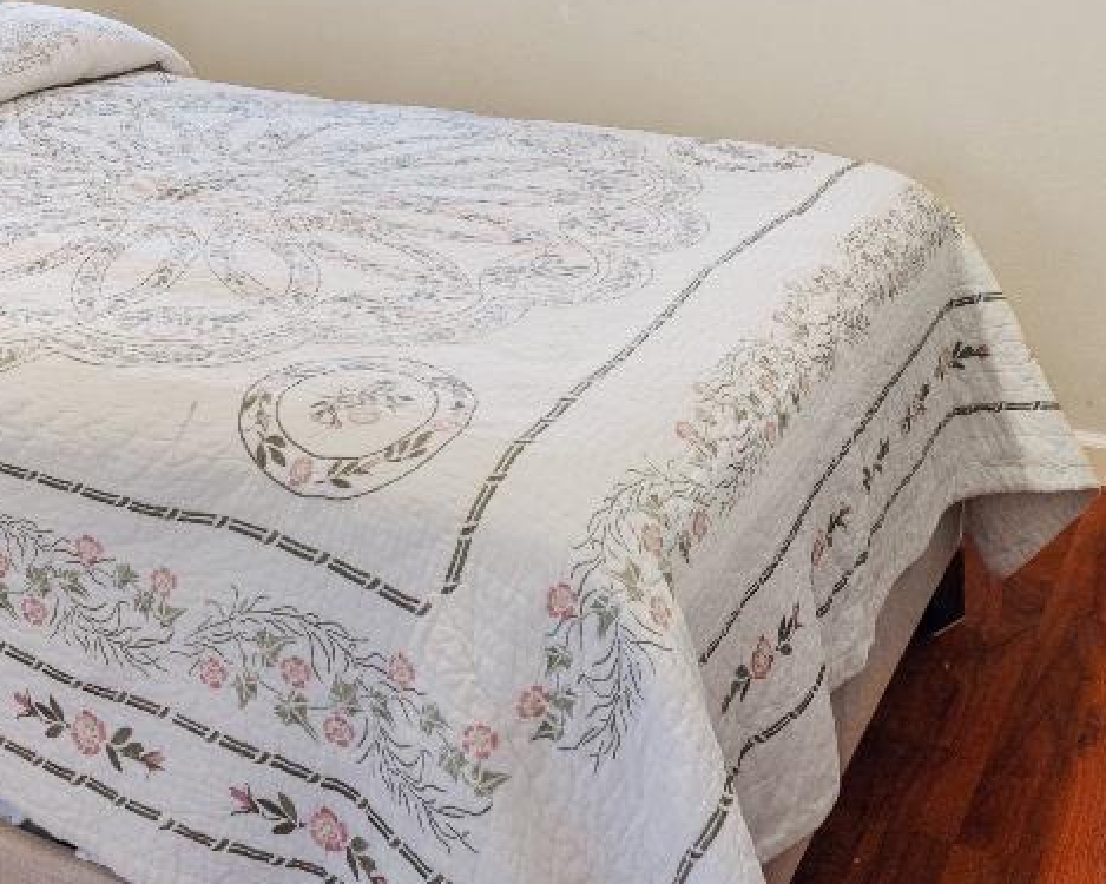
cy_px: -212
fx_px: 1669
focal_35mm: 51
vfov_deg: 26.1
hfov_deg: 36.4
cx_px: 394
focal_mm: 17
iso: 400
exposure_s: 1/1.67
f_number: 5.6
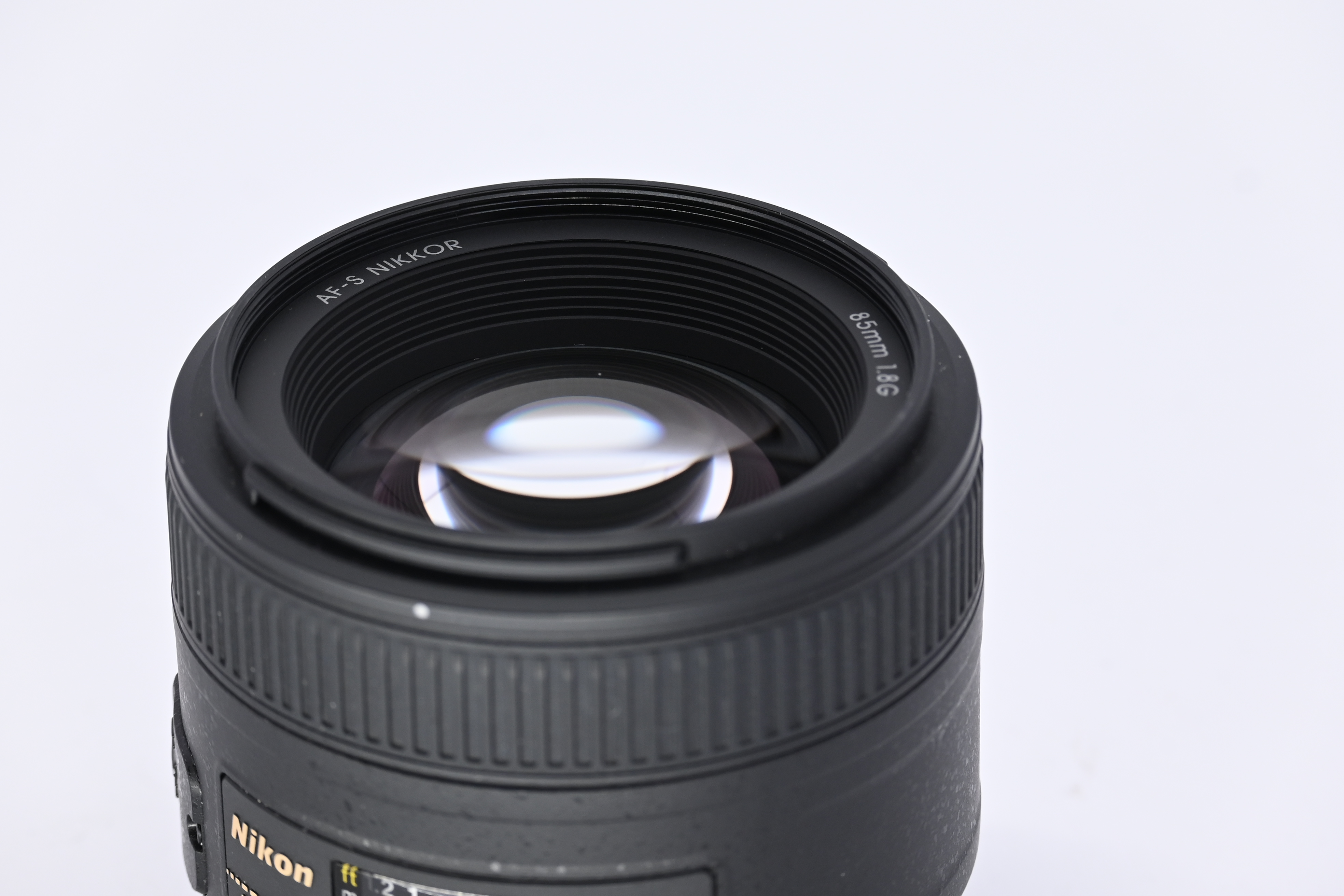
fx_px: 7279
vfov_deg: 7.0
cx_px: 672
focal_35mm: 195
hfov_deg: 10.5
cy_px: 448
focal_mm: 130
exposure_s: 1/160
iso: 500
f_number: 9
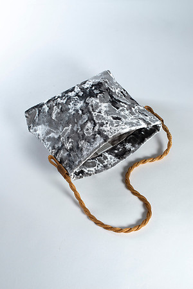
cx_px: 96
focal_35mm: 50
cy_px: 144
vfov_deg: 39.6
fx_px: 402
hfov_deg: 27.0
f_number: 8
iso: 200
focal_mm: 50
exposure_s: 1/200
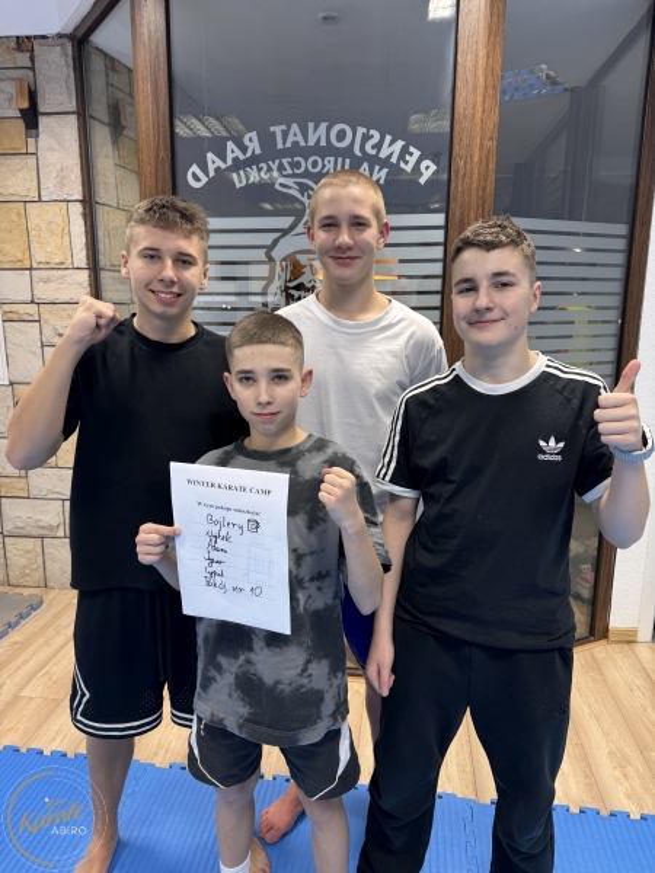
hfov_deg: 56.8
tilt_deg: -11.0
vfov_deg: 71.6
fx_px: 606
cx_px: 328
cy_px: 436
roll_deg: -0.3
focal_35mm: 24
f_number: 1.78
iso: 100
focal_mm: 6.76
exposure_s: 1/50
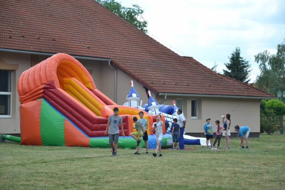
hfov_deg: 15.2
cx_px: 142
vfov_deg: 10.2
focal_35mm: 135
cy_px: 95
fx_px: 1068
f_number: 6.3
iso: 100
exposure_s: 1/160
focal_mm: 90
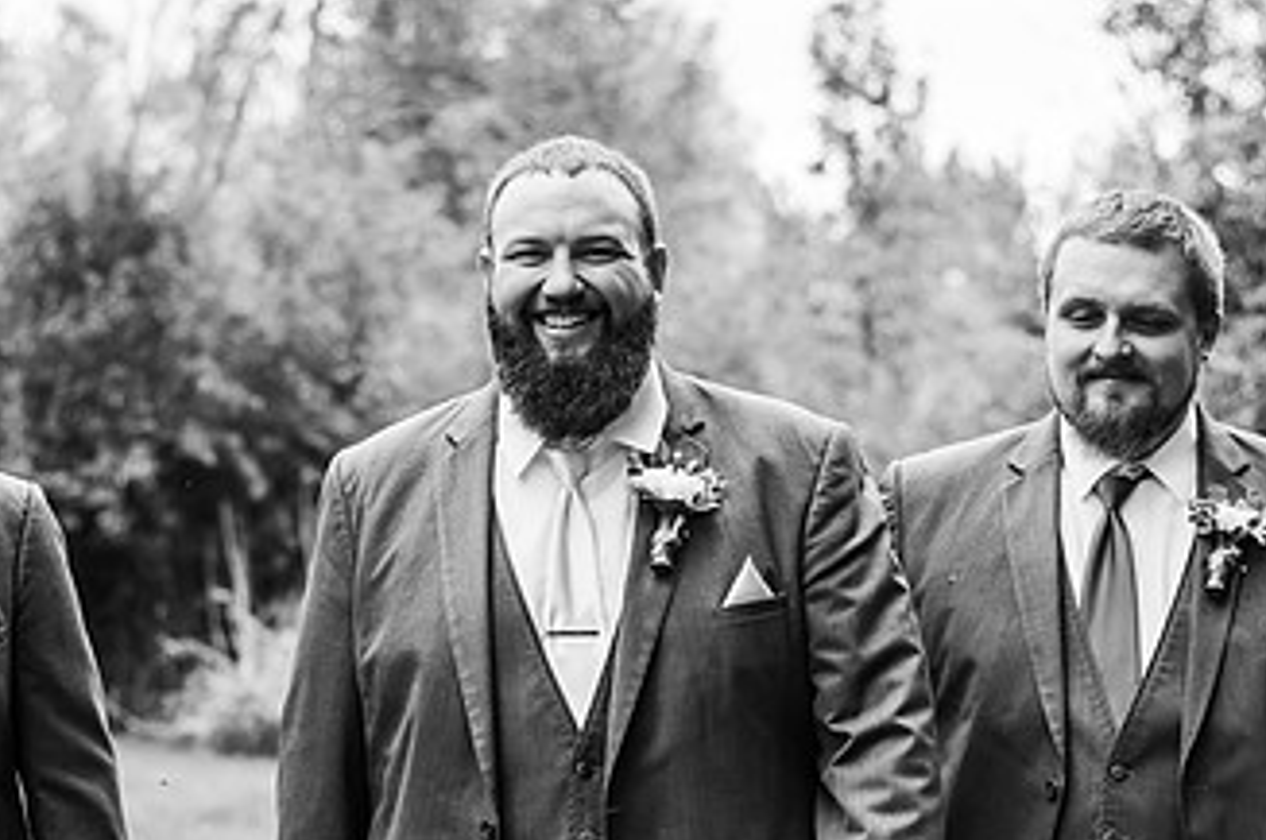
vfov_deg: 13.2
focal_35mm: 103
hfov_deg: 19.8
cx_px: 441
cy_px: 585
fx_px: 3617
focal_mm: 58
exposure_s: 1/1000
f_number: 2.8
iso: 500
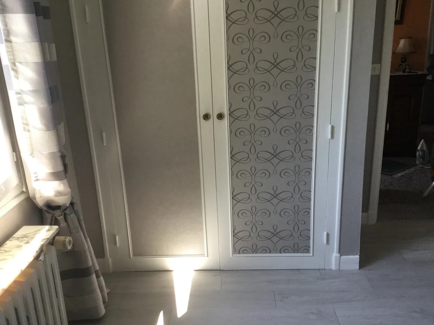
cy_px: 162
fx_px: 389
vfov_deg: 45.4
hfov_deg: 58.4
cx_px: 217
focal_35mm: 31
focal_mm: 3.3
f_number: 2.4
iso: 25
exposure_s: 1/33
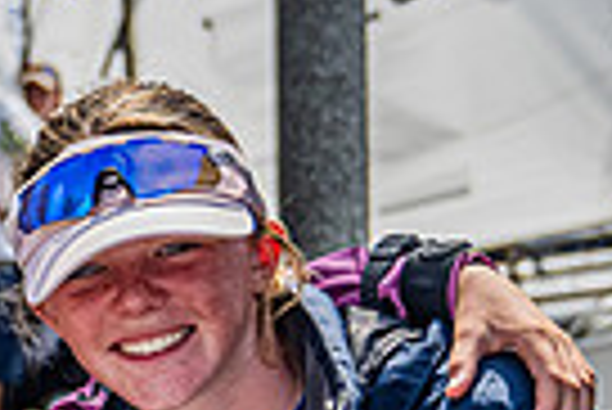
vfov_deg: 4.3
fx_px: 5395
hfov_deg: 6.3
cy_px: 616
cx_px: -509
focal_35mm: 317
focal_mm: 62
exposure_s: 1/2500
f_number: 6
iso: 1000
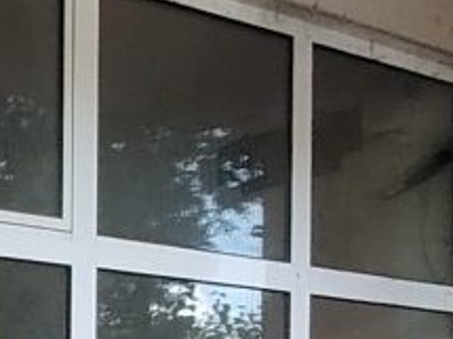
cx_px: -164
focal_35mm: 95
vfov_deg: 14.6
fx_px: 1243
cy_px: 499
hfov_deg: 18.9
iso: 100
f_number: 2.2
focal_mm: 1.42
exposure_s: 1/256
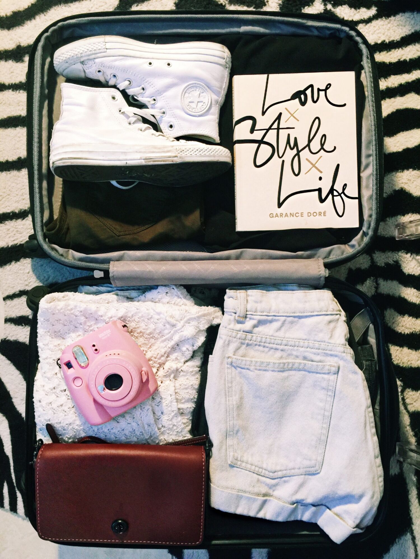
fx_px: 469
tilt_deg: -86.4
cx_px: 210
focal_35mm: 29
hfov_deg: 48.2
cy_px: 280
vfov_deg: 61.7
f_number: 2.2
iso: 64
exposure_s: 1/4
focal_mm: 4.15
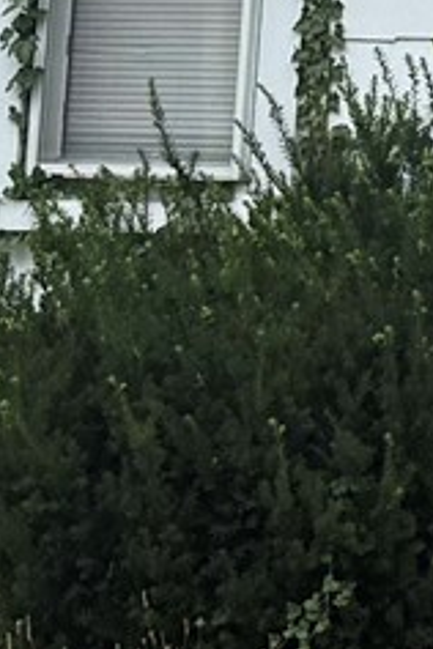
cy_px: -627
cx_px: 1022
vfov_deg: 9.0
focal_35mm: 216
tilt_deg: +11.3
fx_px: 3897
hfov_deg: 6.1
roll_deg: -2.3
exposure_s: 1/4673
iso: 80
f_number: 1.78
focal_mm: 6.76
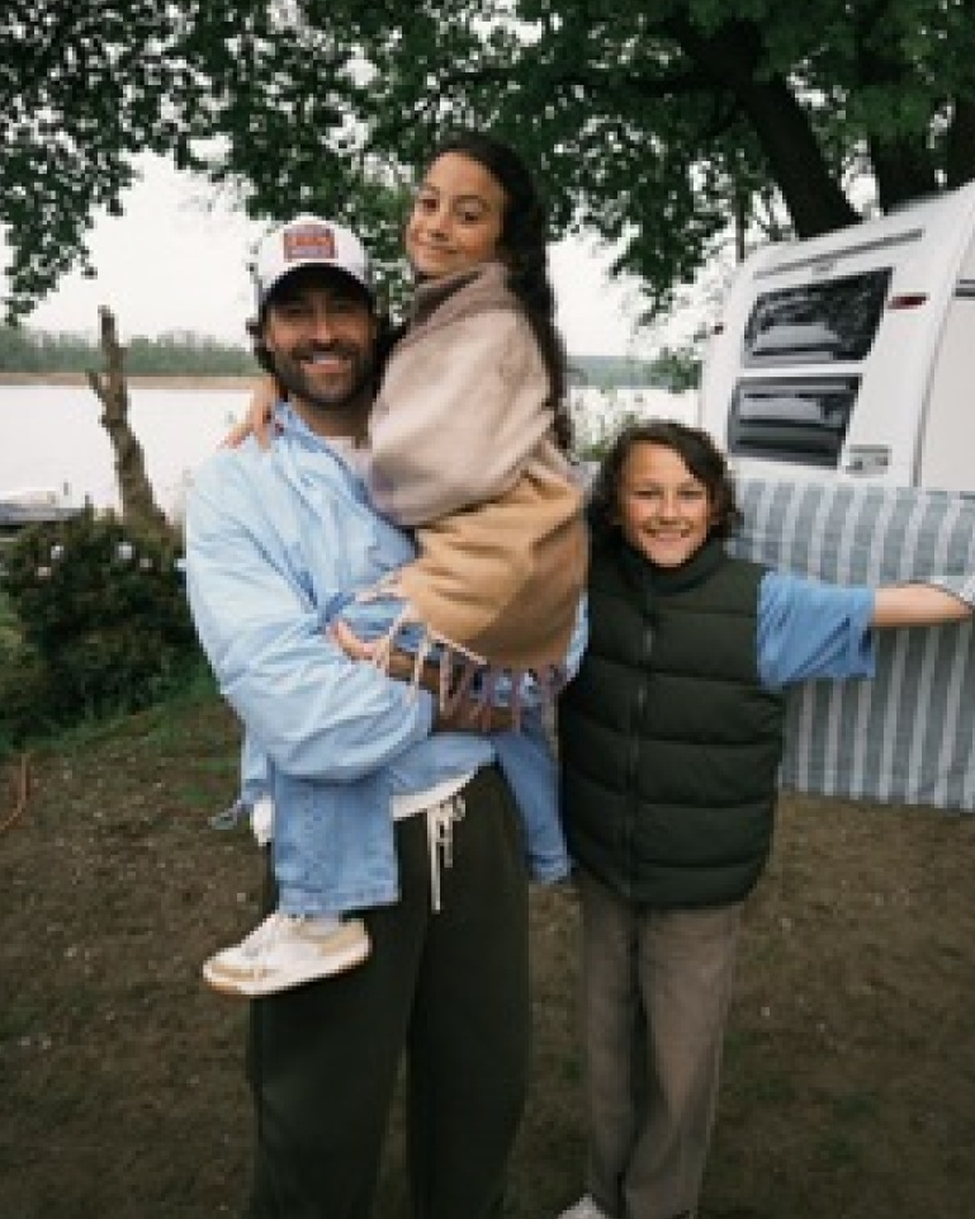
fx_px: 938
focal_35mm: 26
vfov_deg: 65.9
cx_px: 503
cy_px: 559
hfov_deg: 54.9
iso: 64
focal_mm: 6.76
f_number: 1.78
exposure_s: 1/206
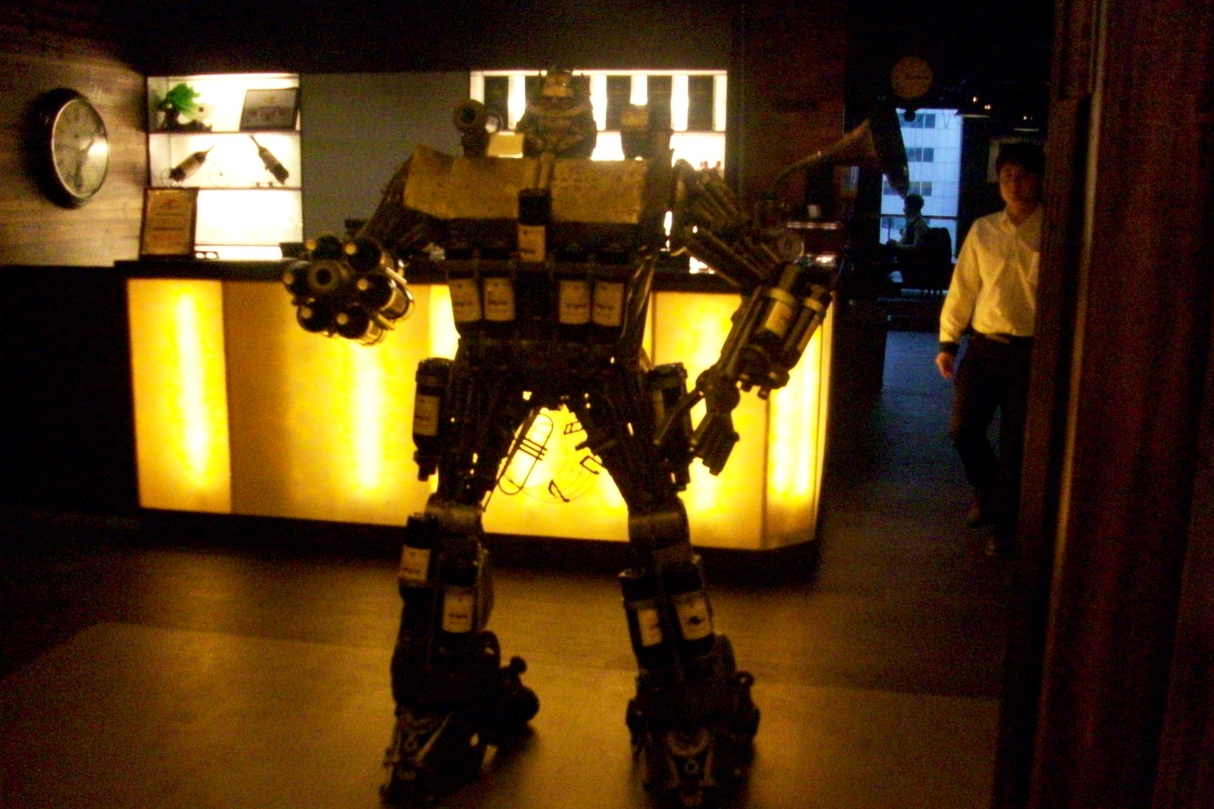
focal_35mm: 36
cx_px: 617
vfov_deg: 36.9
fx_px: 1214
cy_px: 405
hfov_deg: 53.1
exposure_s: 1/128
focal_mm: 5.7
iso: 509
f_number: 2.8
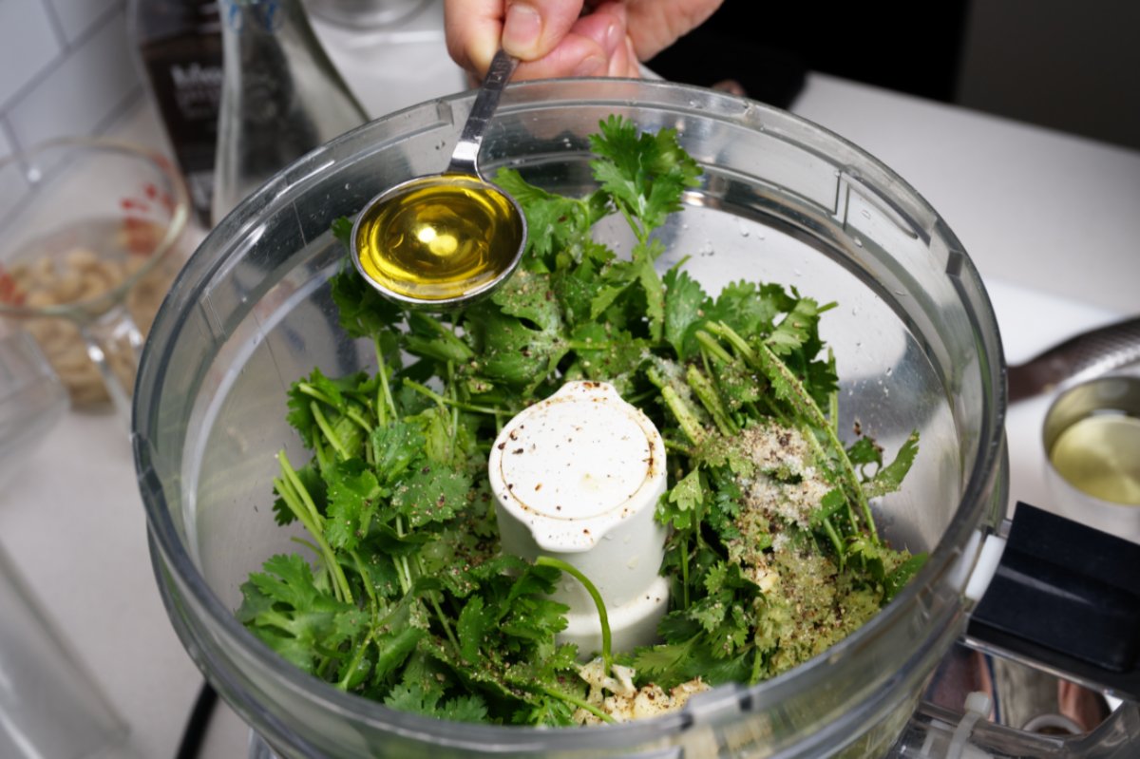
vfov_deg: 31.2
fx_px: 1361
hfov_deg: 45.4
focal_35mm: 43
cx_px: 570
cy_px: 380
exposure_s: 1/160
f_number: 8
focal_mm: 43
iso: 200
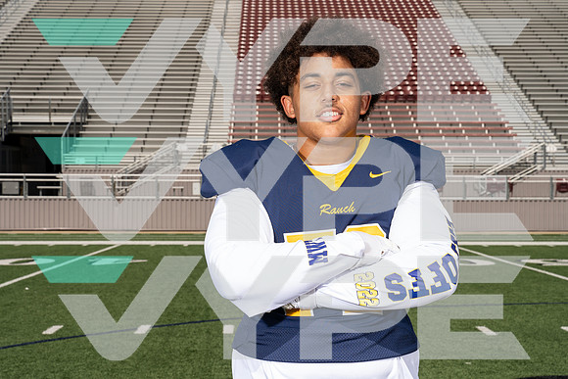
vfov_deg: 20.9
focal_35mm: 65
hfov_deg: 31.0
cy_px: 190
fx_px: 1026
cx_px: 284
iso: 100
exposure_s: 1/250
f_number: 11
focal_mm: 65
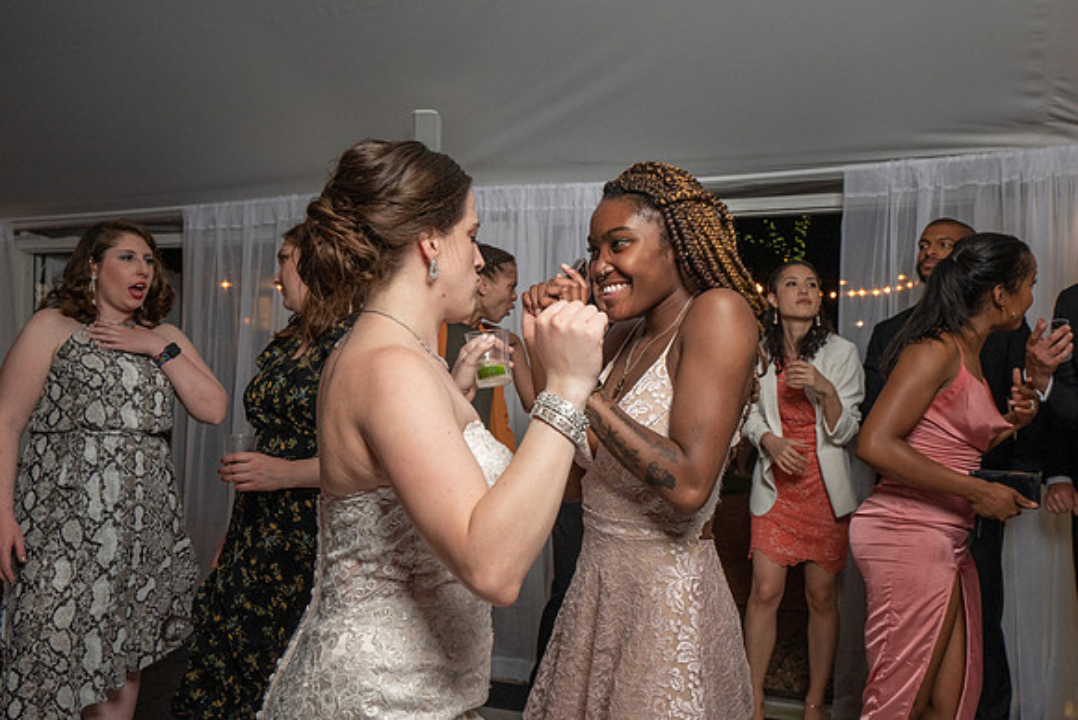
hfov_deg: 55.8
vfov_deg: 38.9
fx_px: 1017
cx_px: 569
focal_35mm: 34
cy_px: 380
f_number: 5.6
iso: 2000
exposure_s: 1/200
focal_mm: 27
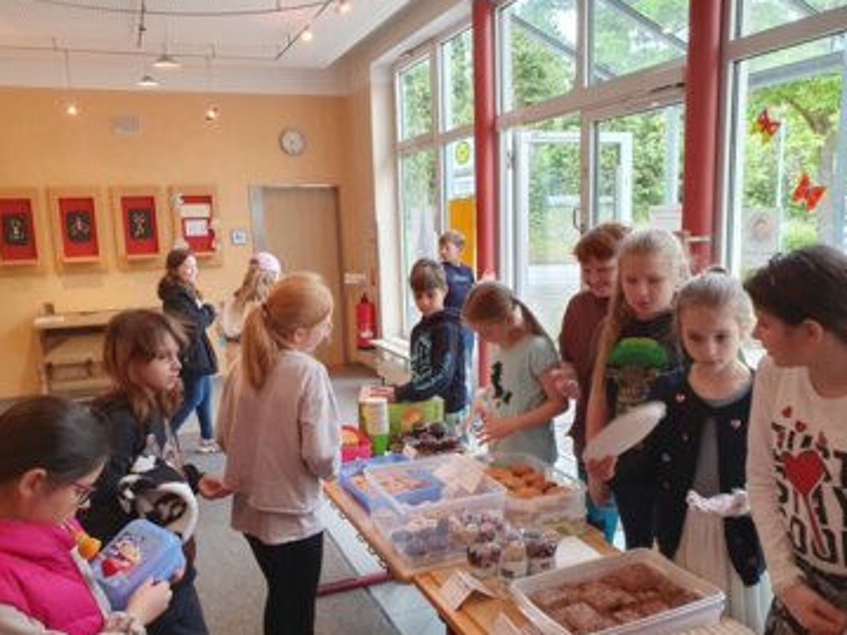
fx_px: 709
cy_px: 338
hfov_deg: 61.7
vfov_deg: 48.2
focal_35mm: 29
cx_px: 411
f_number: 2.4
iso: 320
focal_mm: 4.32
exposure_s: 1/100
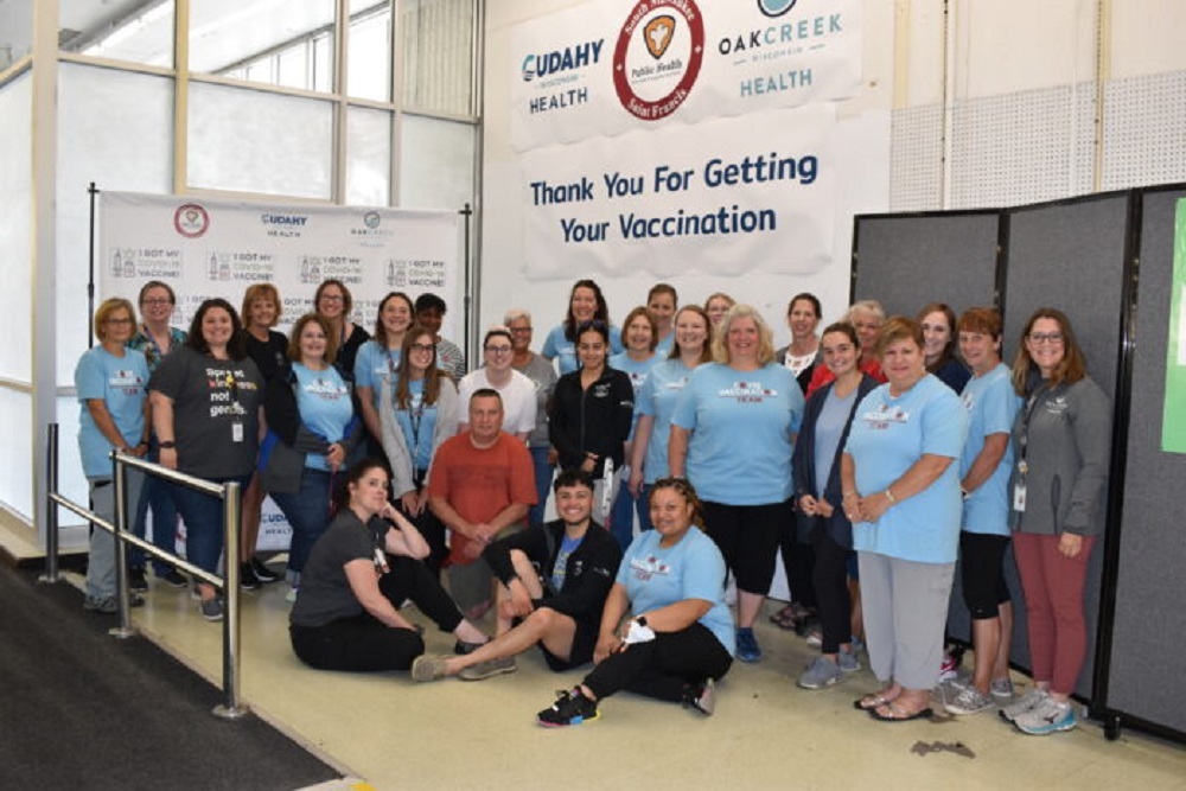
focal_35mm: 33
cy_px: 396
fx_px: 1087
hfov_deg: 57.2
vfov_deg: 40.0
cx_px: 593
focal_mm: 22
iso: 800
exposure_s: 1/125
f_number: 5.6
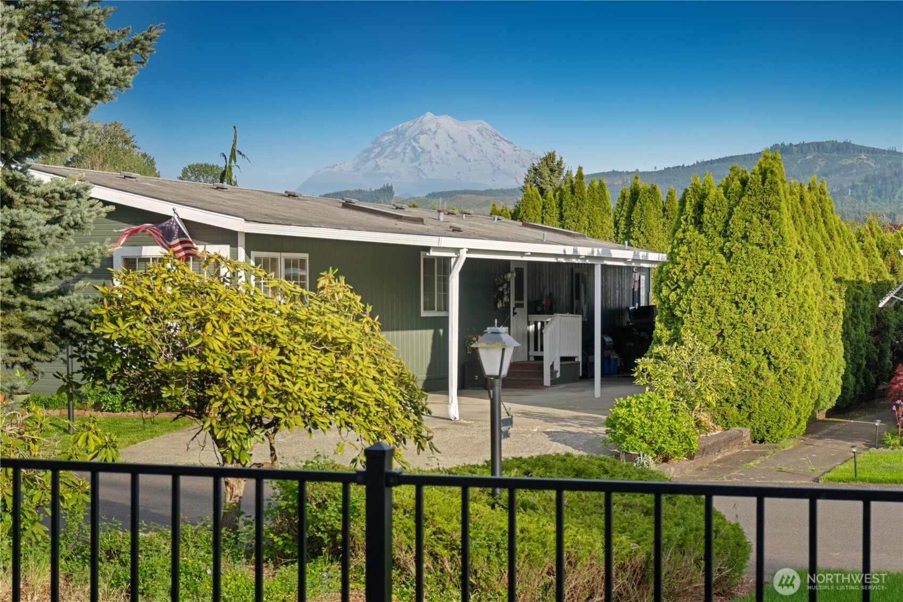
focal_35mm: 75
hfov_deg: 27.0
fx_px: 1881
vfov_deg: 18.2
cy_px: 301
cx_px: 452
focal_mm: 50
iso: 250
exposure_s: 1/200
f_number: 10
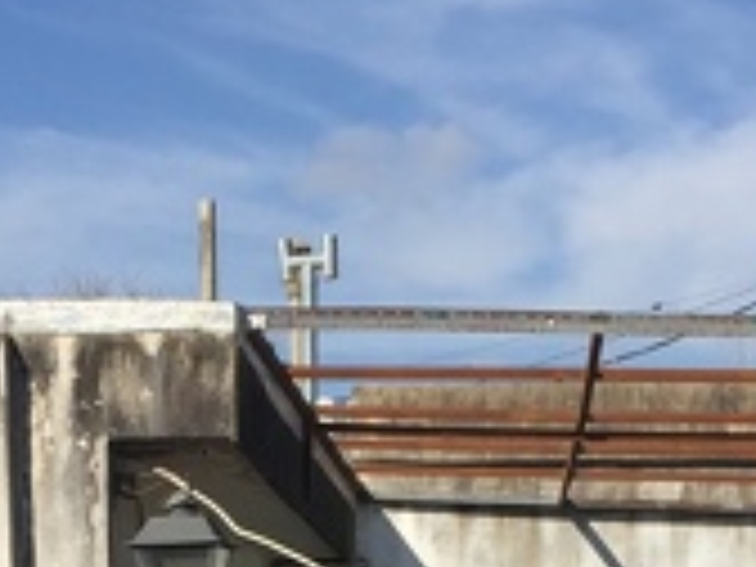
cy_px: 990
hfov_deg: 17.1
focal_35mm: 115
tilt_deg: -6.3
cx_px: 297
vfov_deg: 12.0
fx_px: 2512
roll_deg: +1.3
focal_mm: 4.15
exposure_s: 1/3300
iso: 32
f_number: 2.2
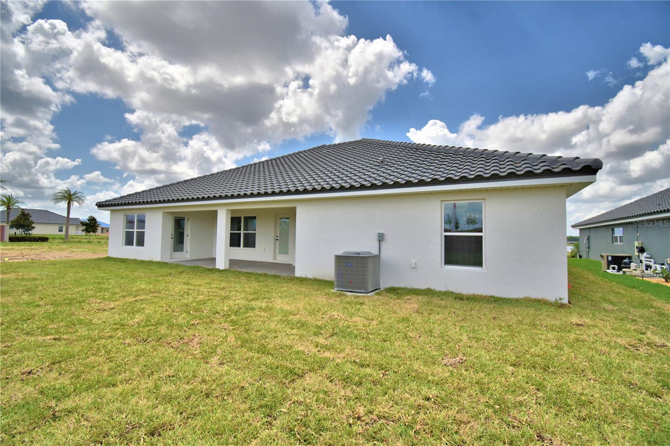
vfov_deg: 77.3
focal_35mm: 15
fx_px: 279
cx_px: 335
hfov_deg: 100.4
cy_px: 223
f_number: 4.5
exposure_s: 1/1600
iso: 100
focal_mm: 10
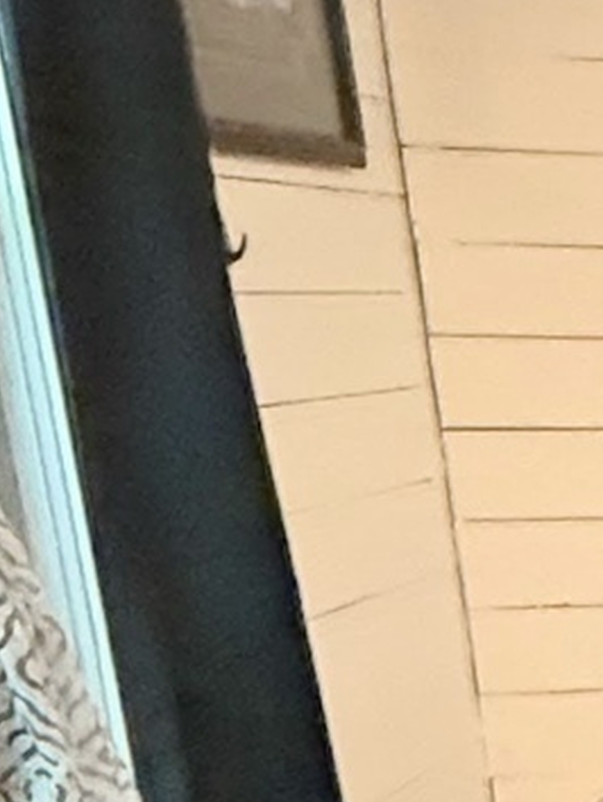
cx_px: 1877
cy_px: 811
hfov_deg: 10.5
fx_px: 2111
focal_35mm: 91
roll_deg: -1.8
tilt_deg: -14.4
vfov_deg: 20.8
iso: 1600
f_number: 2.2
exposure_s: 1/40
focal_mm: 2.22
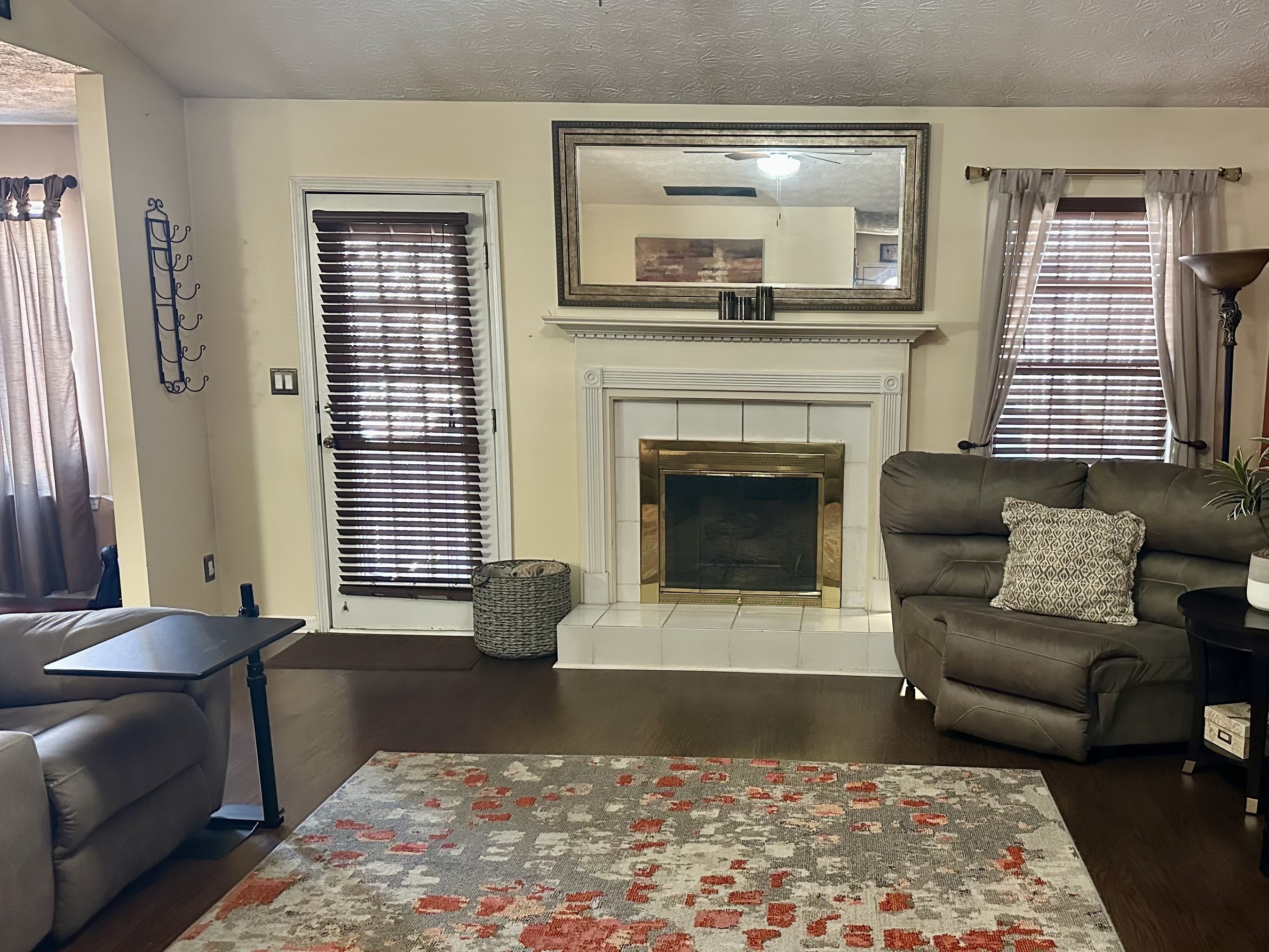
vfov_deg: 45.4
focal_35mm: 31
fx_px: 1137
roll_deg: -1.0
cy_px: 522
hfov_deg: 57.5
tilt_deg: -9.9
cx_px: 804
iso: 800
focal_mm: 6.86
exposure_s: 1/40
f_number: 1.78
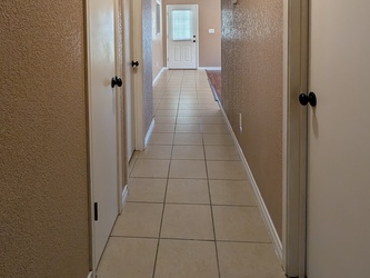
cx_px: 169
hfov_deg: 73.8
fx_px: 246
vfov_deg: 53.7
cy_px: 44
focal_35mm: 23
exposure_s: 1/60
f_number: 1.7
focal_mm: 2.02
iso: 68
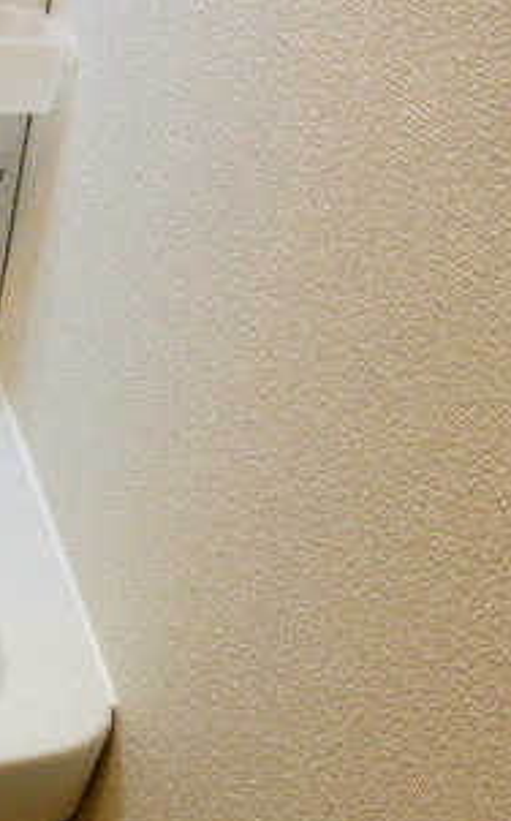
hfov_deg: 19.8
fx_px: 1207
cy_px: 644
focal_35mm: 54
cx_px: -310
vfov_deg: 36.4
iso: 320
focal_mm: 4.3
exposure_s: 1/60
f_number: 3.3
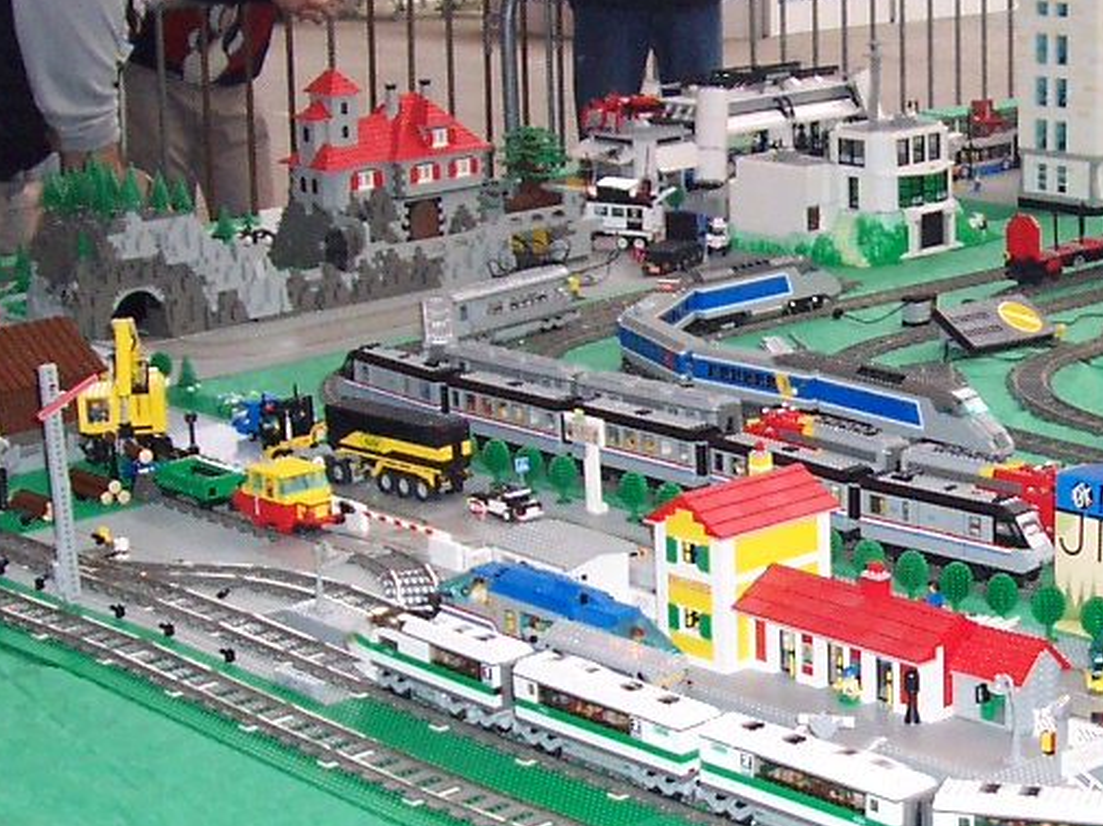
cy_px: 481
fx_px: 2802
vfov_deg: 16.8
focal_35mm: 88
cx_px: 935
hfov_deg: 21.9
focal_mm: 5.6
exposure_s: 1/60
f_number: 2.8
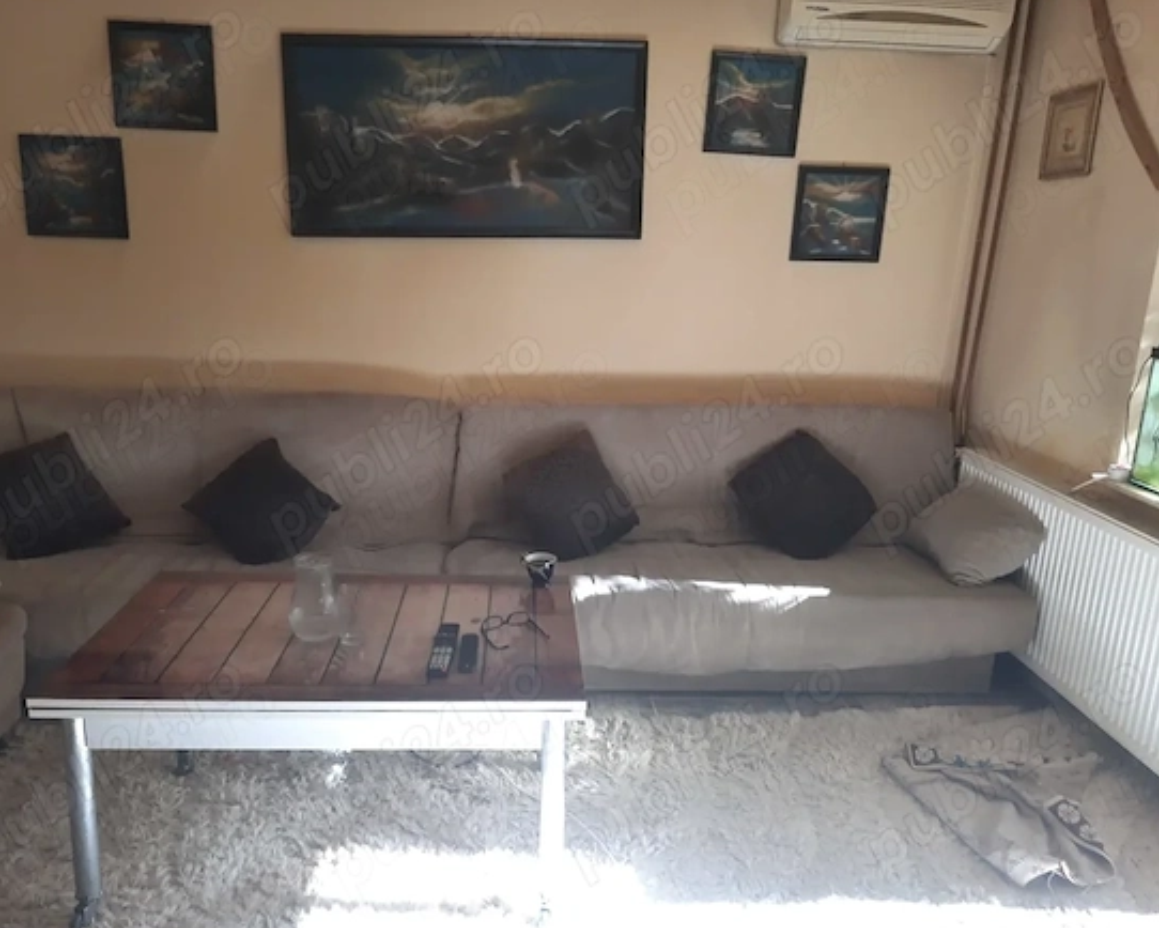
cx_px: 554
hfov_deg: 64.0
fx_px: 926
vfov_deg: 53.2
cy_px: 462
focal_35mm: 27
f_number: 2
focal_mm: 4.6
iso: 125
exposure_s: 1/50
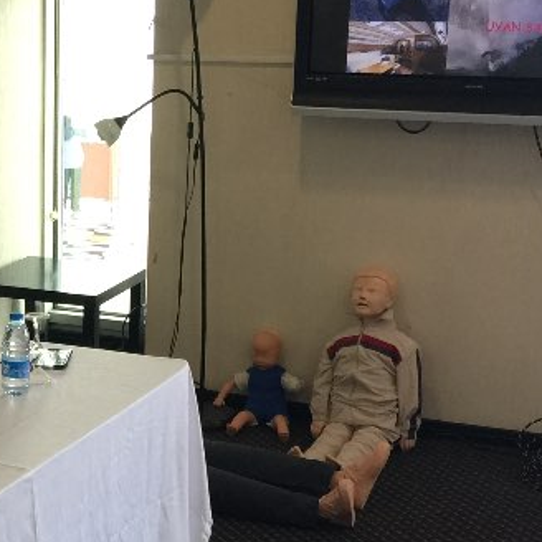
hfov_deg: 20.8
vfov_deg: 21.6
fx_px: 1417
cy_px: 362
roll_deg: +0.3
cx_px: -25
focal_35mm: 80
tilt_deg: -17.1
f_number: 2.2
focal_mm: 4.15
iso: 50
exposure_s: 1/17
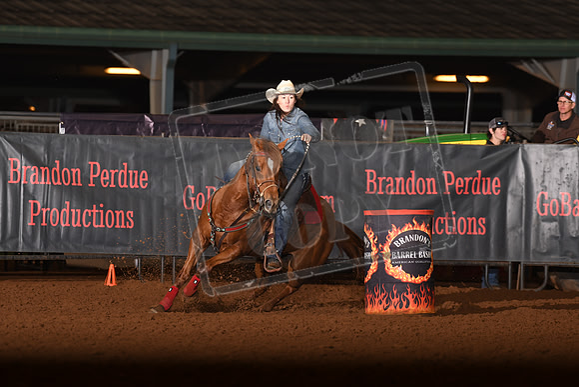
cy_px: 194
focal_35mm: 310
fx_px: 4987
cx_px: 290
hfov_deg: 6.6
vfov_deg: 4.4
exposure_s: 1/250
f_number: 5.6
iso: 1000
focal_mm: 310
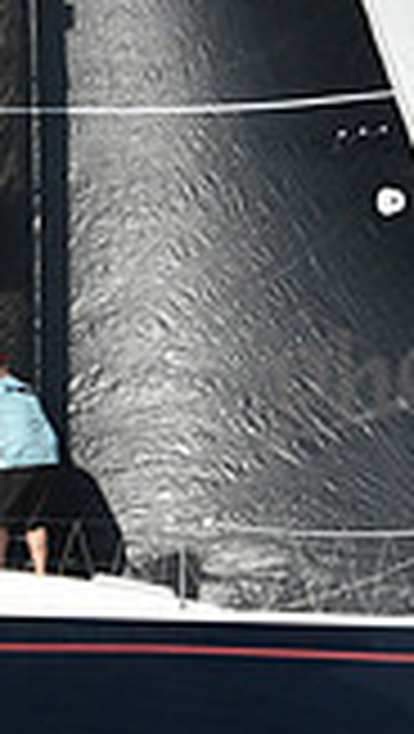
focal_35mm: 392
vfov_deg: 5.5
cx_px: 36
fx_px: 7630
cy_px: 155
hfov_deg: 3.1
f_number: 9
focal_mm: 105
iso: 320
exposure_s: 1/1250
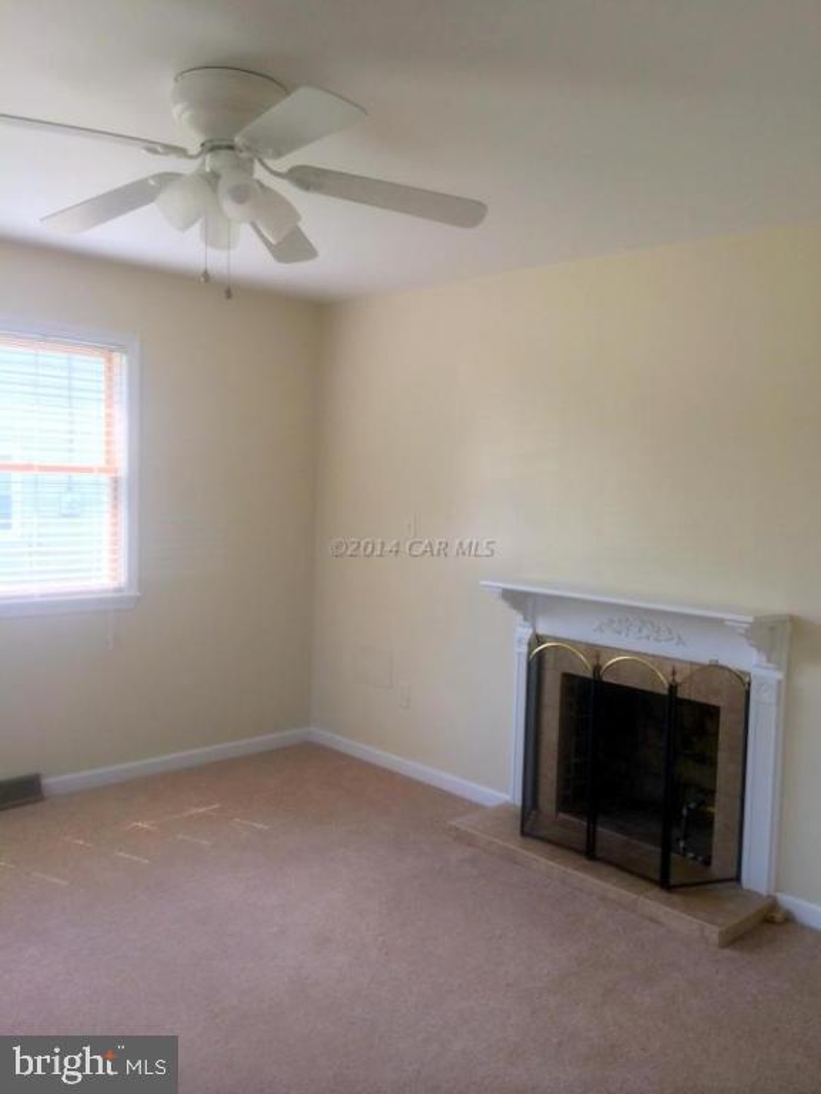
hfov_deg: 46.8
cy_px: 547
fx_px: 949
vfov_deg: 60.0
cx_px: 410
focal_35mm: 30
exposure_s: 1/60
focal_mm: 4.12
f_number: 2.2
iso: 40
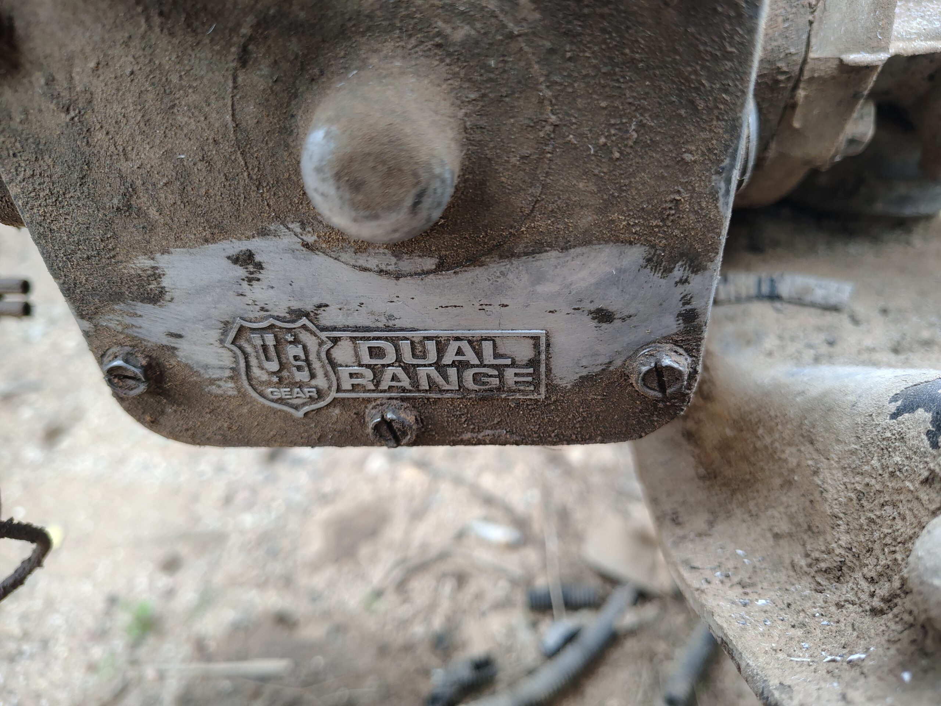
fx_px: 652
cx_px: 470
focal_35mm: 24
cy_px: 353
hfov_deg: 71.6
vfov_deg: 56.8
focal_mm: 5.56
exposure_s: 1/120
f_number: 1.8
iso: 444
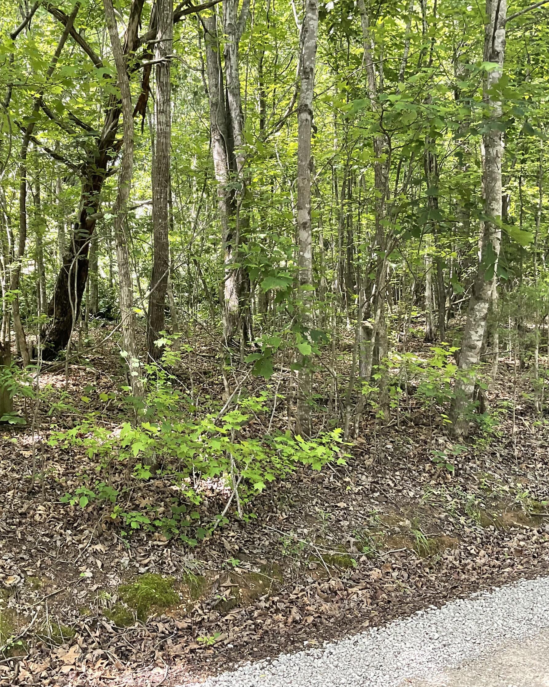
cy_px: 343
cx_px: 186
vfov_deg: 47.9
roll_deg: +1.6
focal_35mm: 38
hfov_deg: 38.7
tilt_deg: -0.3
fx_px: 772
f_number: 1.8
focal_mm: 3
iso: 64
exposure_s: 1/122
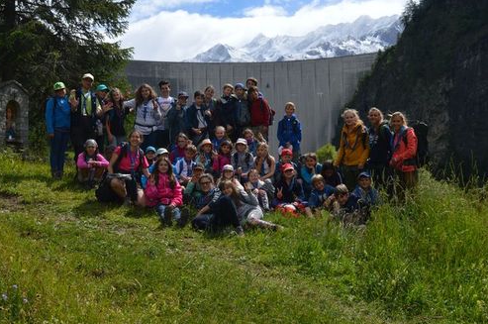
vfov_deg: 29.3
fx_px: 617
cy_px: 133
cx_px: 225
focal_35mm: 46
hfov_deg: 43.1
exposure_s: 1/320
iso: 100
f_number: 9
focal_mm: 25
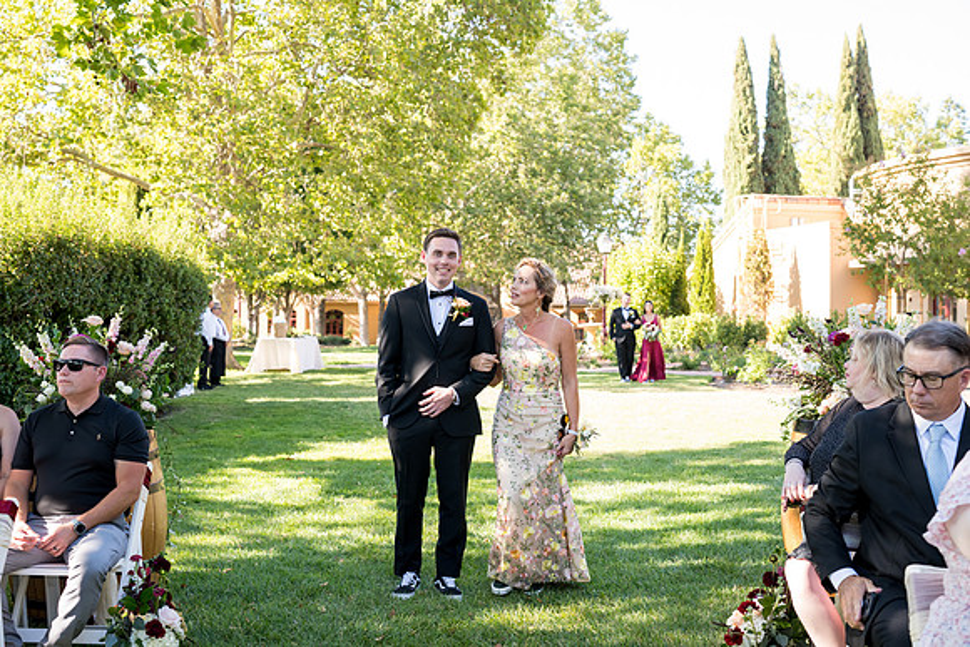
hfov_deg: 45.4
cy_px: 324
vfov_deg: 31.2
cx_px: 485
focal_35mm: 43
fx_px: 1159
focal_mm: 43
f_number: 4
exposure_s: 1/400
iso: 640
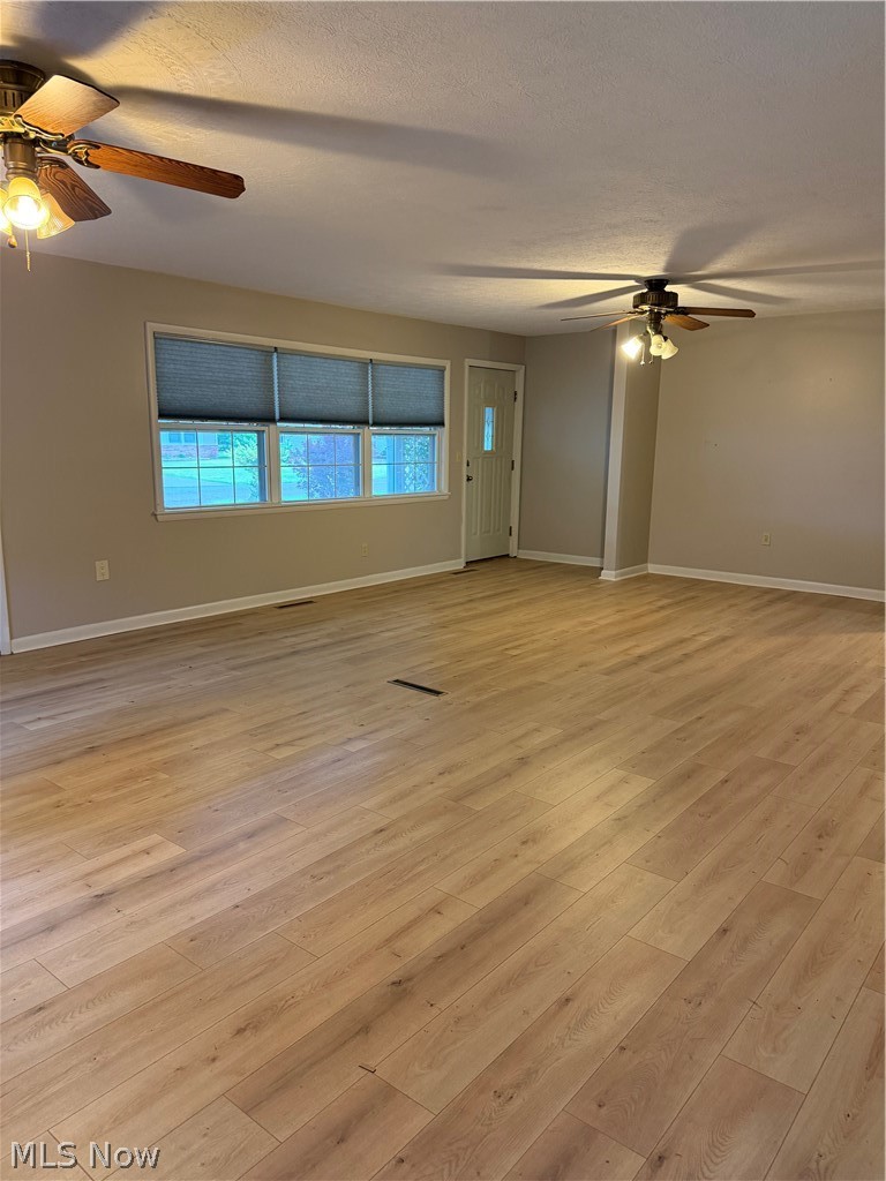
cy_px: 590
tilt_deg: -11.2
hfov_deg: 56.8
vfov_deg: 71.6
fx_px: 819
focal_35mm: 24
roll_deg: -0.4
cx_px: 443
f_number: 1.78
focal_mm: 6.76
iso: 400
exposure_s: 1/60
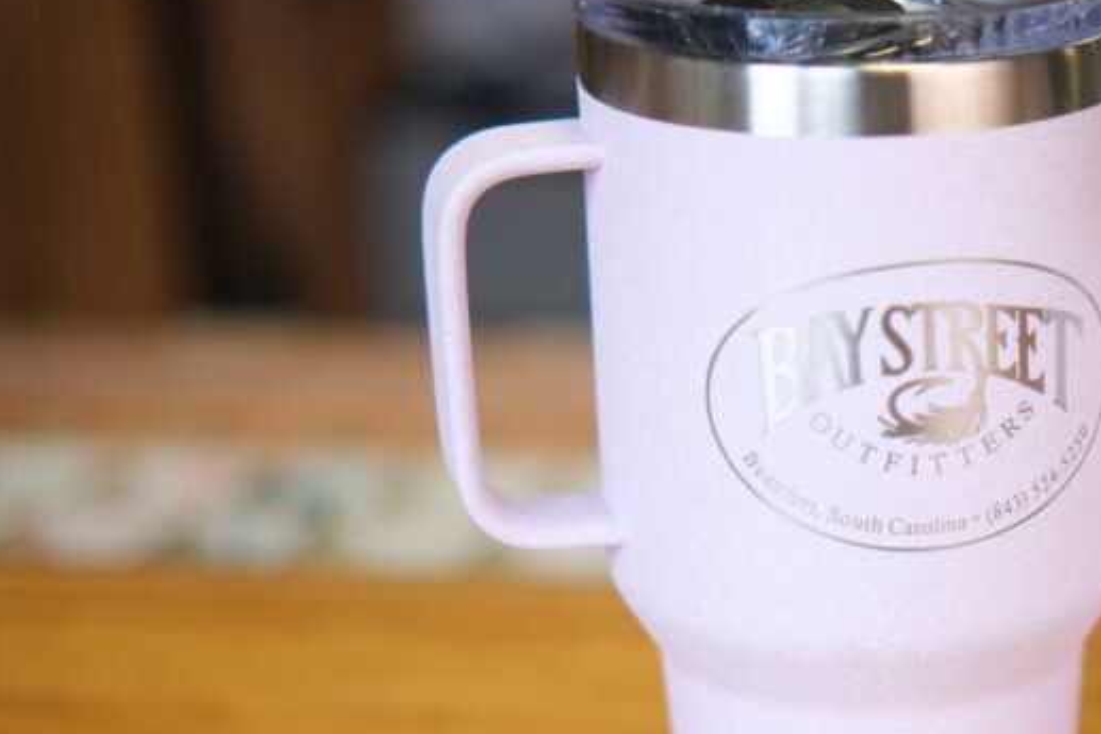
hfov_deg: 20.0
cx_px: 1082
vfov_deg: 13.8
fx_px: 3028
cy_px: 595
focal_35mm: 99
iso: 125
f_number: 1.4
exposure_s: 1/250
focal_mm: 33
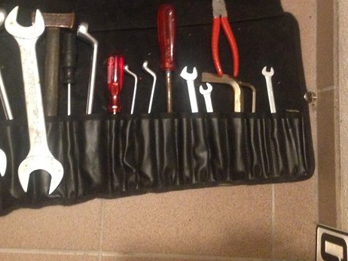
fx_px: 503
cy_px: 70
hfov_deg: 37.9
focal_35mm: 50
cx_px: 127
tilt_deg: -82.2
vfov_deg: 28.8
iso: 500
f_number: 2.4
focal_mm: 4.12
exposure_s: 1/15
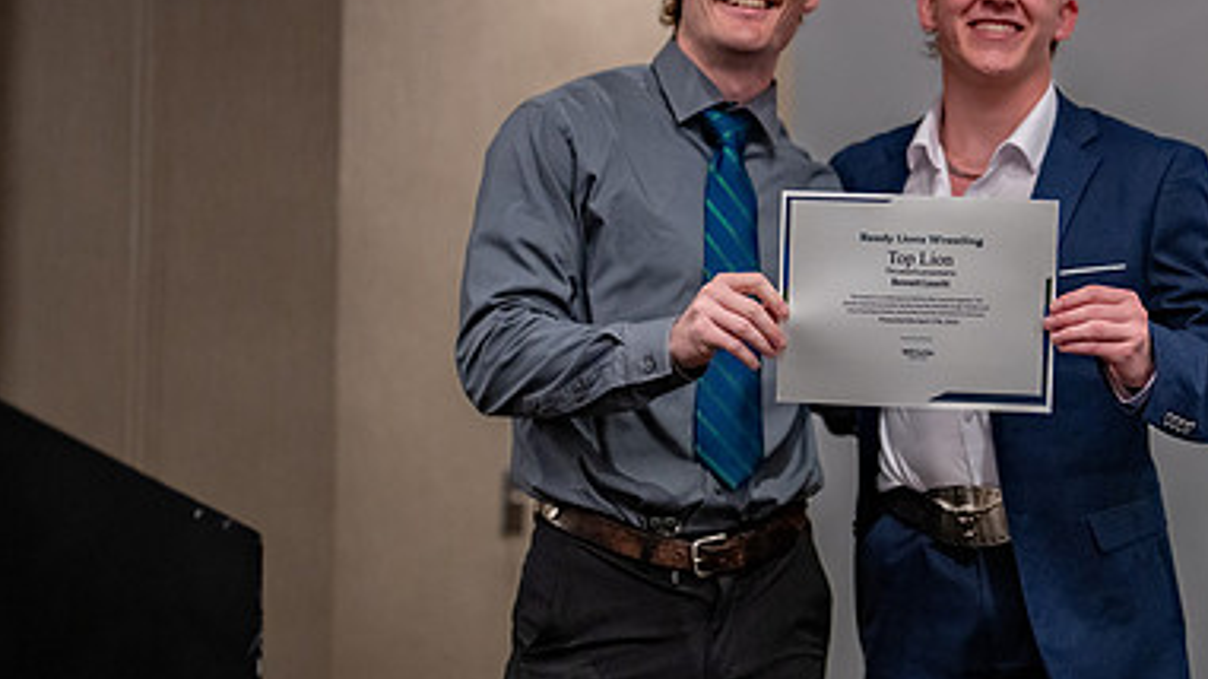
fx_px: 2818
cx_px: 881
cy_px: 276
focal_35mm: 88
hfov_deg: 24.0
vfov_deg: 13.7
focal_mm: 50
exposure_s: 1/400
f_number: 1.2
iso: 1250
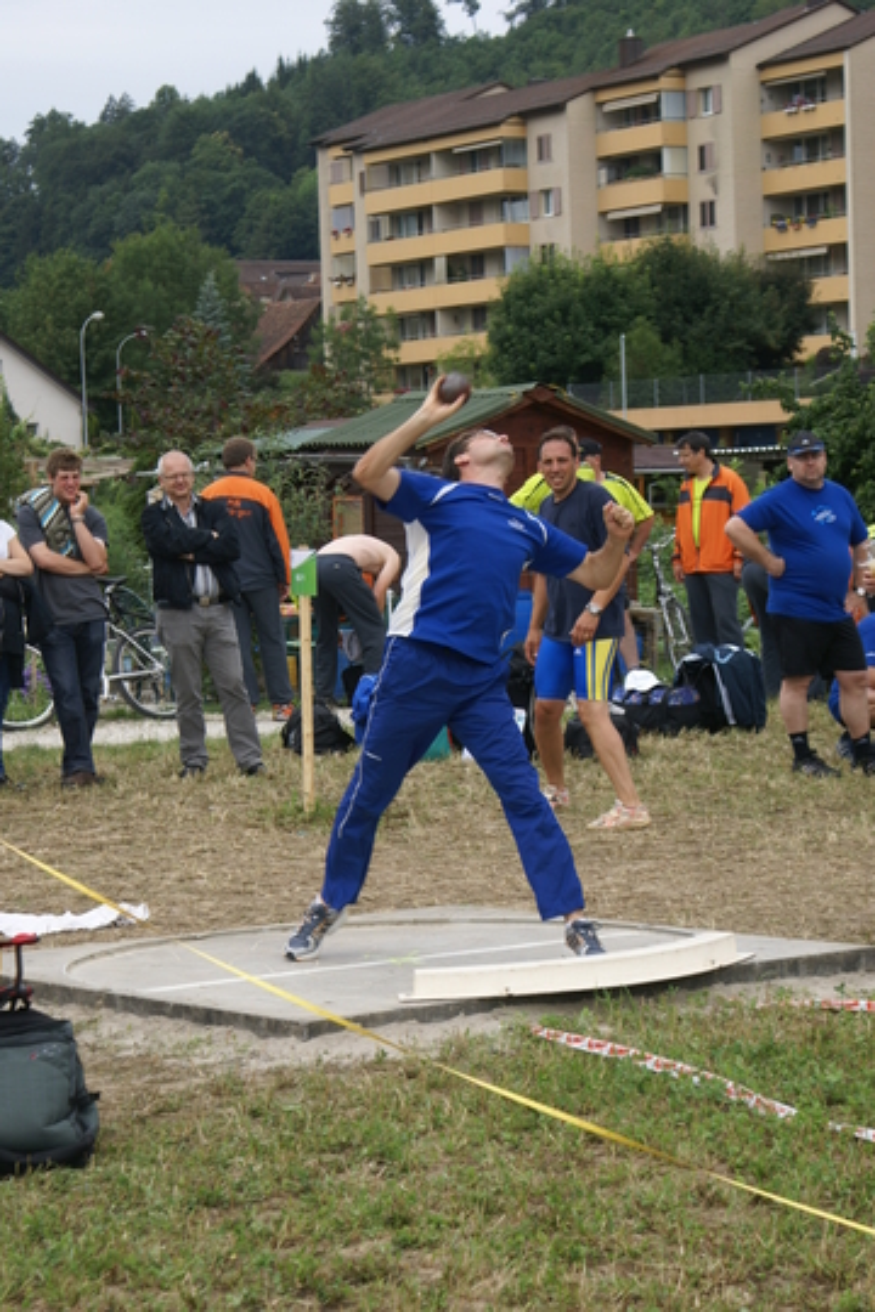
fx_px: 3828
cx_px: 438
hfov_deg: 13.0
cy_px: 656
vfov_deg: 19.5
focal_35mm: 105
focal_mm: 70
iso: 100
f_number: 6.3
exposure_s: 1/250
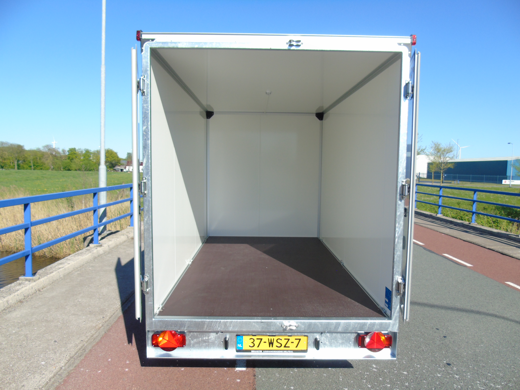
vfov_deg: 54.9
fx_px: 376
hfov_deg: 69.4
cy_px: 195
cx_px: 260
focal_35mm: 25
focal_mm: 4.4
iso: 80
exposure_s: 1/640
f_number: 3.4
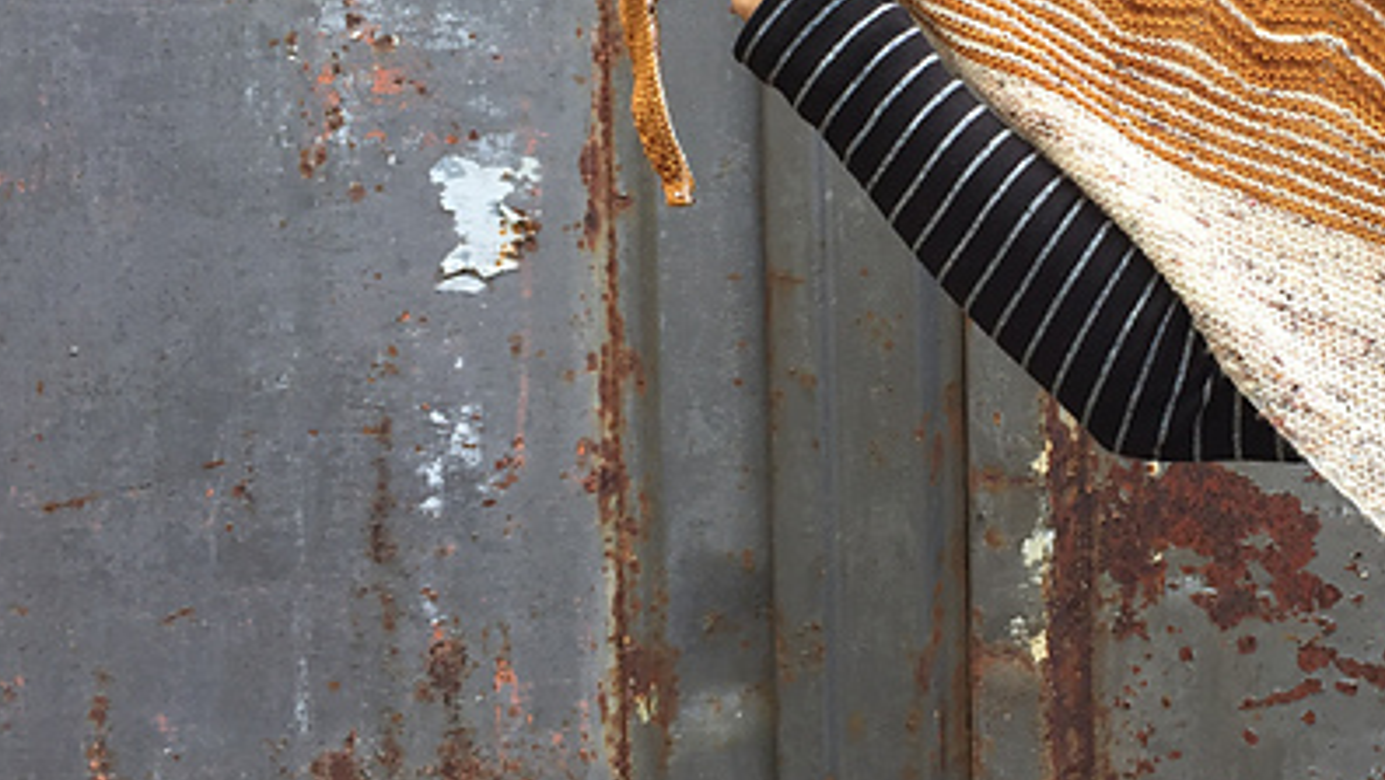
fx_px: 1873
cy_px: 262
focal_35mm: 51
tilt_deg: -1.6
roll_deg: +0.1
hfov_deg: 39.3
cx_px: 1063
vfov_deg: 23.4
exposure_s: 1/100
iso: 40
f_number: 2.2
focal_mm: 4.15
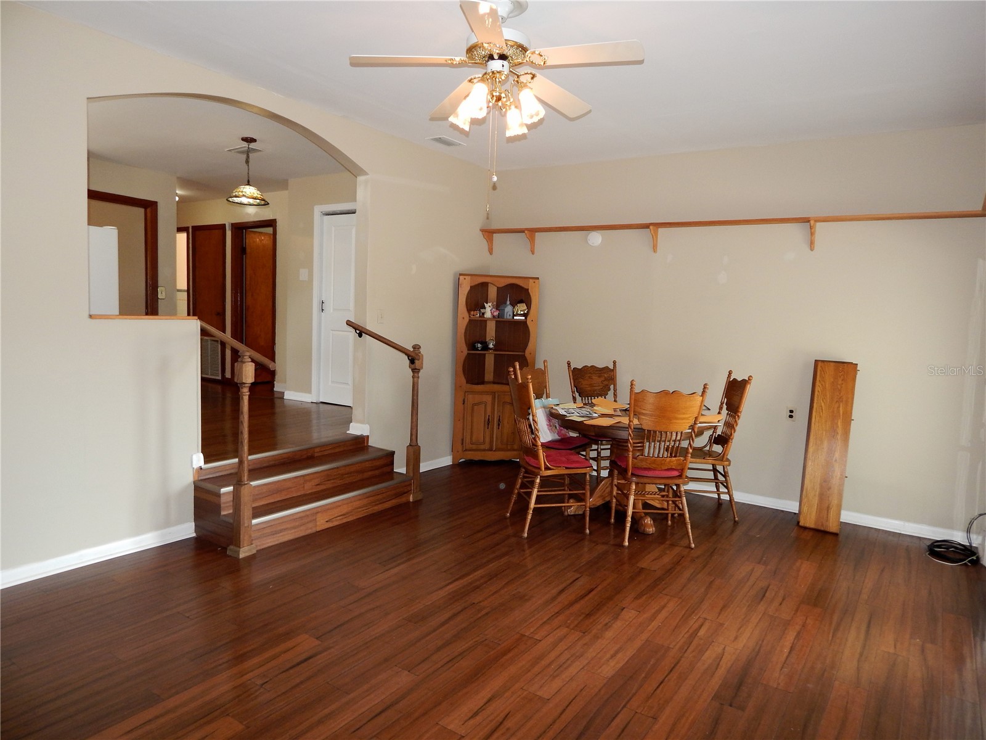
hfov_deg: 73.9
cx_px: 493
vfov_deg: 58.9
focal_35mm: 23
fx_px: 655
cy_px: 370
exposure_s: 1/30
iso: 200
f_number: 3
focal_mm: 4
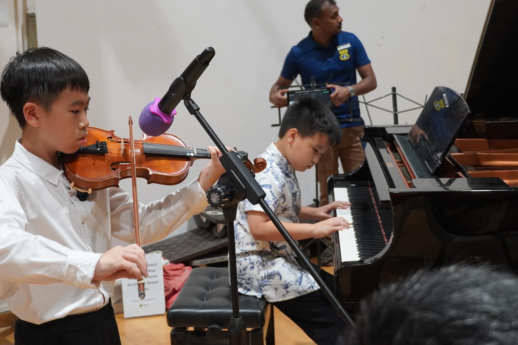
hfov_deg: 30.5
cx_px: 213
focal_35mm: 66
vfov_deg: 20.5
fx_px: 950
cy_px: 109
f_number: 4.5
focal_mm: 32
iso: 2000
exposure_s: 1/160
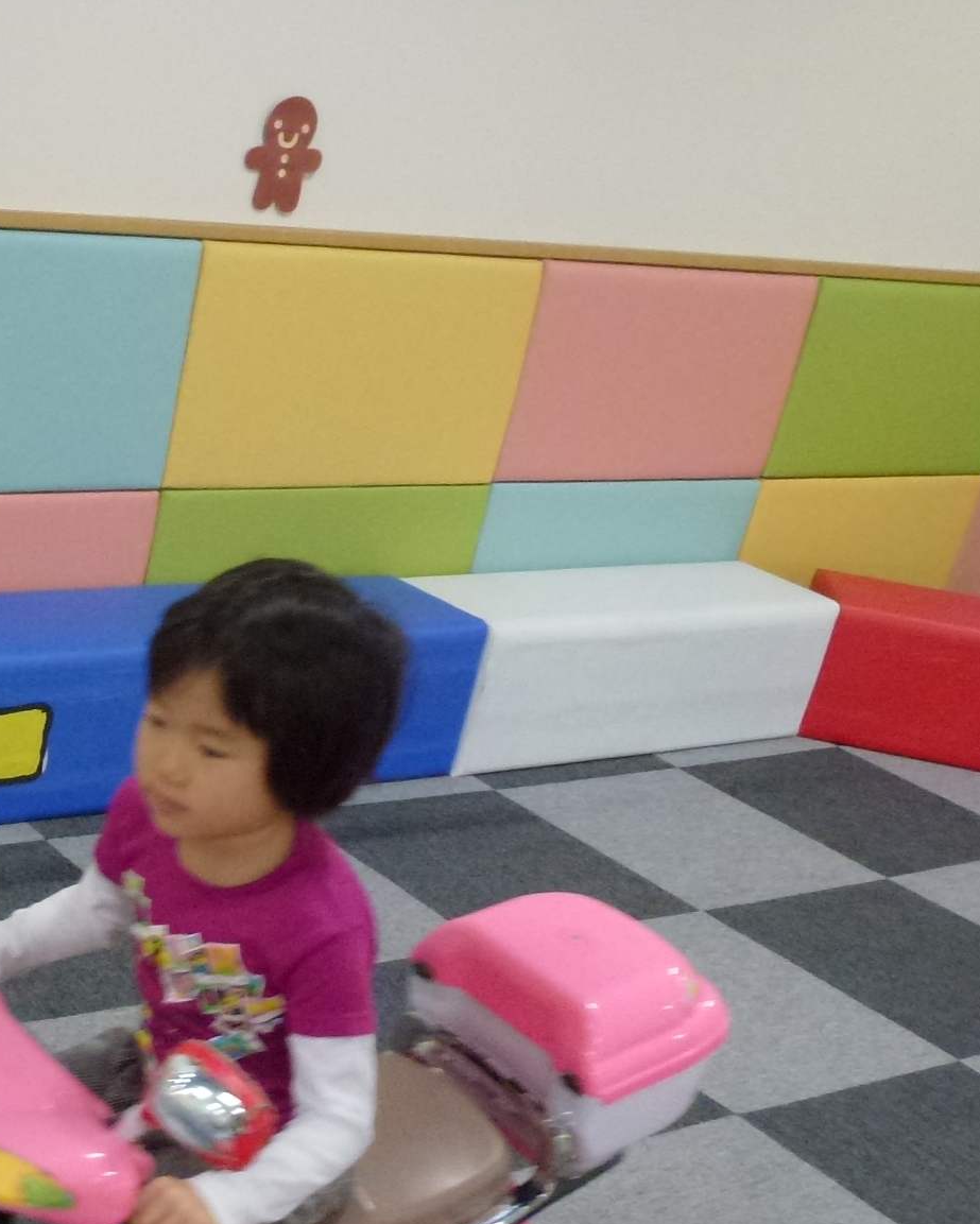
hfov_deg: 26.4
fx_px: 1885
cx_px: -151
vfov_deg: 35.3
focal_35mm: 52
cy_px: 908
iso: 400
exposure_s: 1/60
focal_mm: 4.3
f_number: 3.3
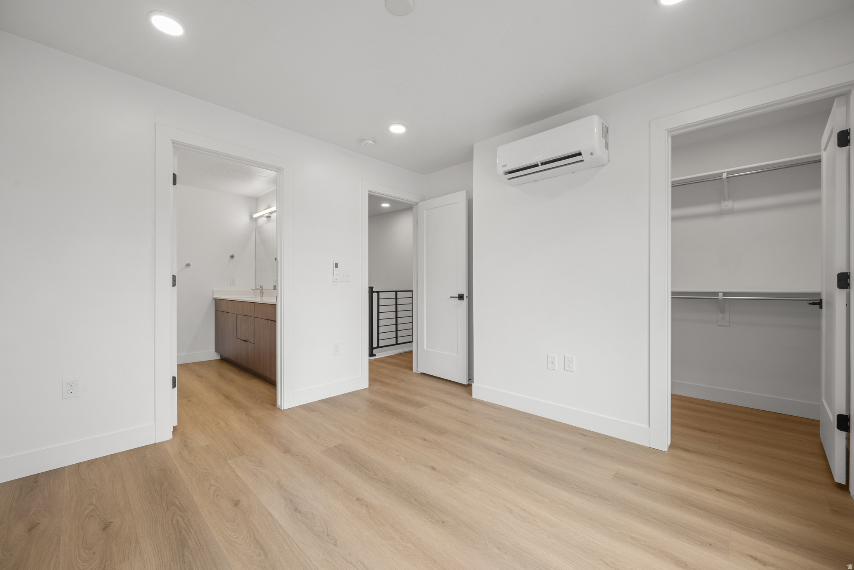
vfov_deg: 81.3
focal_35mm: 14
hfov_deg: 104.2
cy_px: 285
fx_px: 332
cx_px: 427
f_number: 8
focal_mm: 14
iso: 500
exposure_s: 1/5
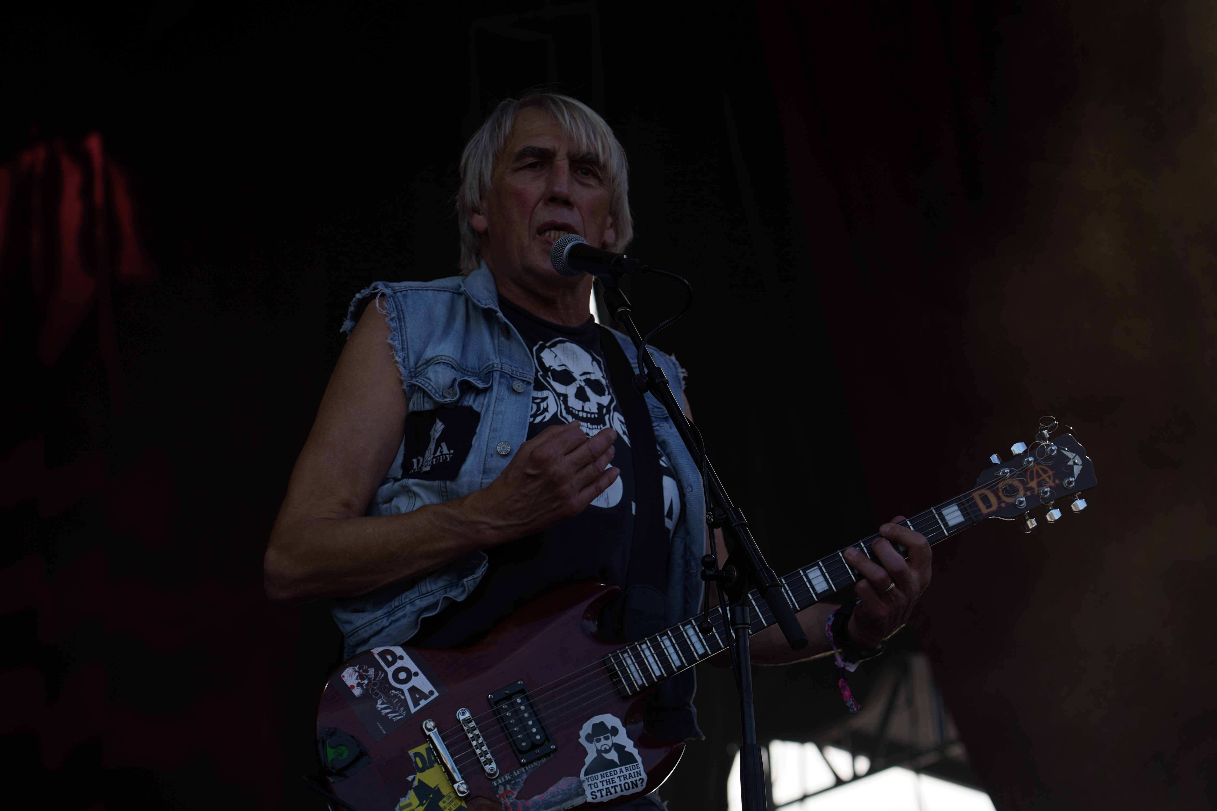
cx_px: 608
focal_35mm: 105
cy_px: 406
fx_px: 3549
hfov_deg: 19.5
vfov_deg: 13.0
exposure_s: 1/400
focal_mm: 105
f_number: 5.6
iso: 100
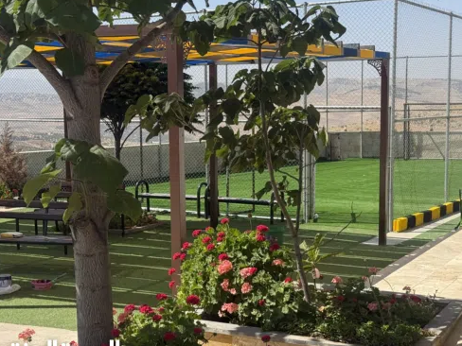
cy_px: 203
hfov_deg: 30.7
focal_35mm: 63
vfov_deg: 23.3
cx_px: 262
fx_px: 841
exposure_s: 1/4587
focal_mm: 6.76
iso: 80
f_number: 1.78
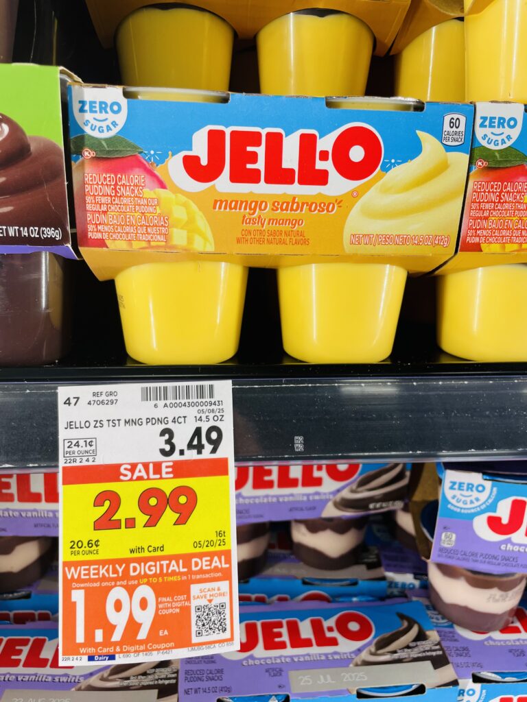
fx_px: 528
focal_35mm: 26
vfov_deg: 67.3
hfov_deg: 53.1
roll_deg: -1.1
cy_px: 351
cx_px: 264
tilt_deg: -15.1
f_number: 1.6
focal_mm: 4.2
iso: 50
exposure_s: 1/121
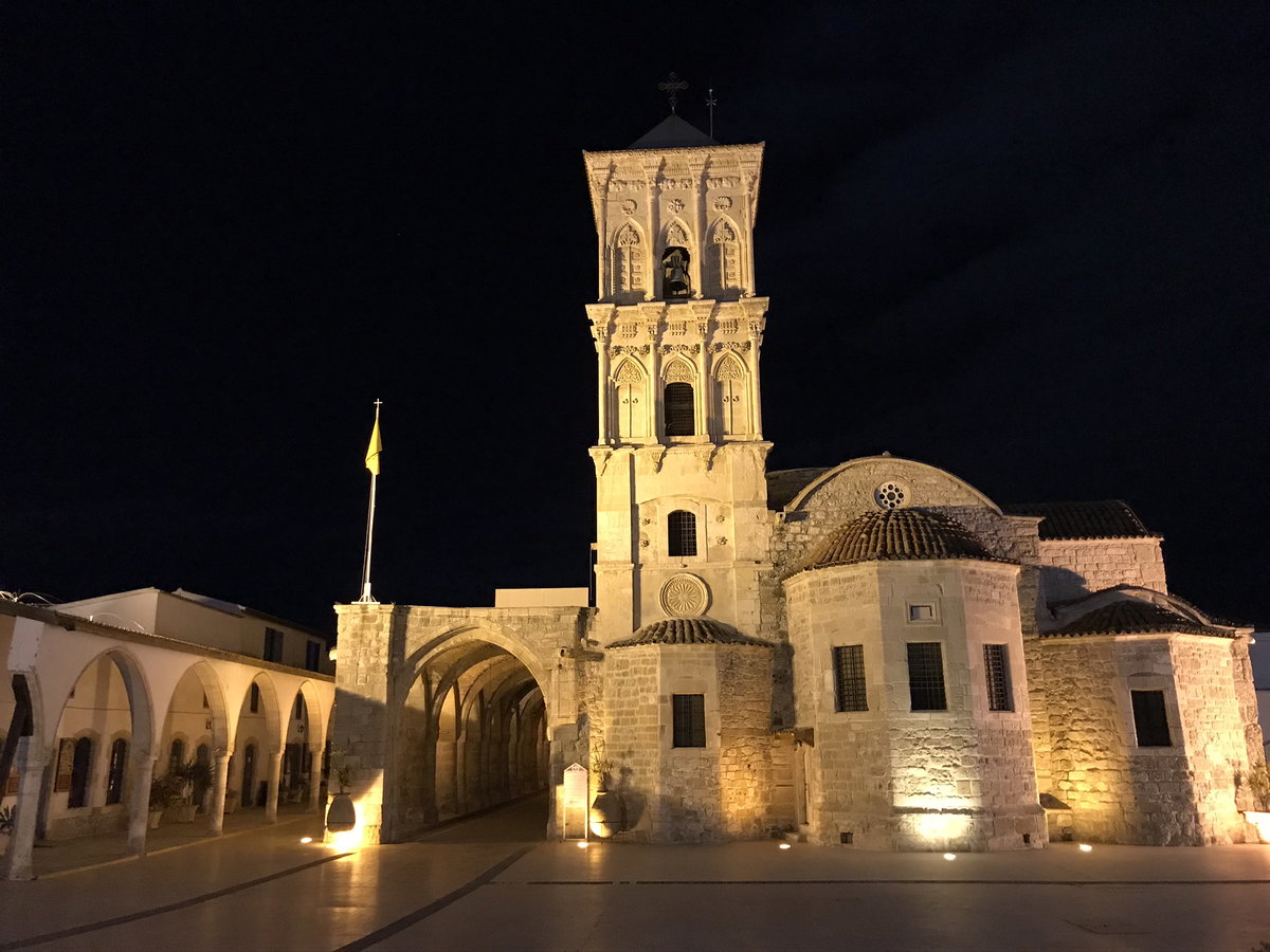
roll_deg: -0.4
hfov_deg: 63.4
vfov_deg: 49.7
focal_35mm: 28
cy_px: 476
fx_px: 1027
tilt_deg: +15.9
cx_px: 635
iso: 100
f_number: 1.8
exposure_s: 1/7
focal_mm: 3.99
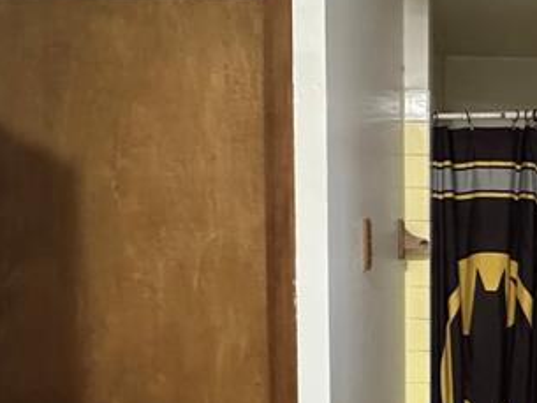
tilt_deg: -5.1
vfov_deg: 30.5
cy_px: 287
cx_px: 532
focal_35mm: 47
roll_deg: -0.4
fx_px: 729
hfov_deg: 36.5
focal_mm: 2.22
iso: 1000
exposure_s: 1/40
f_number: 2.2
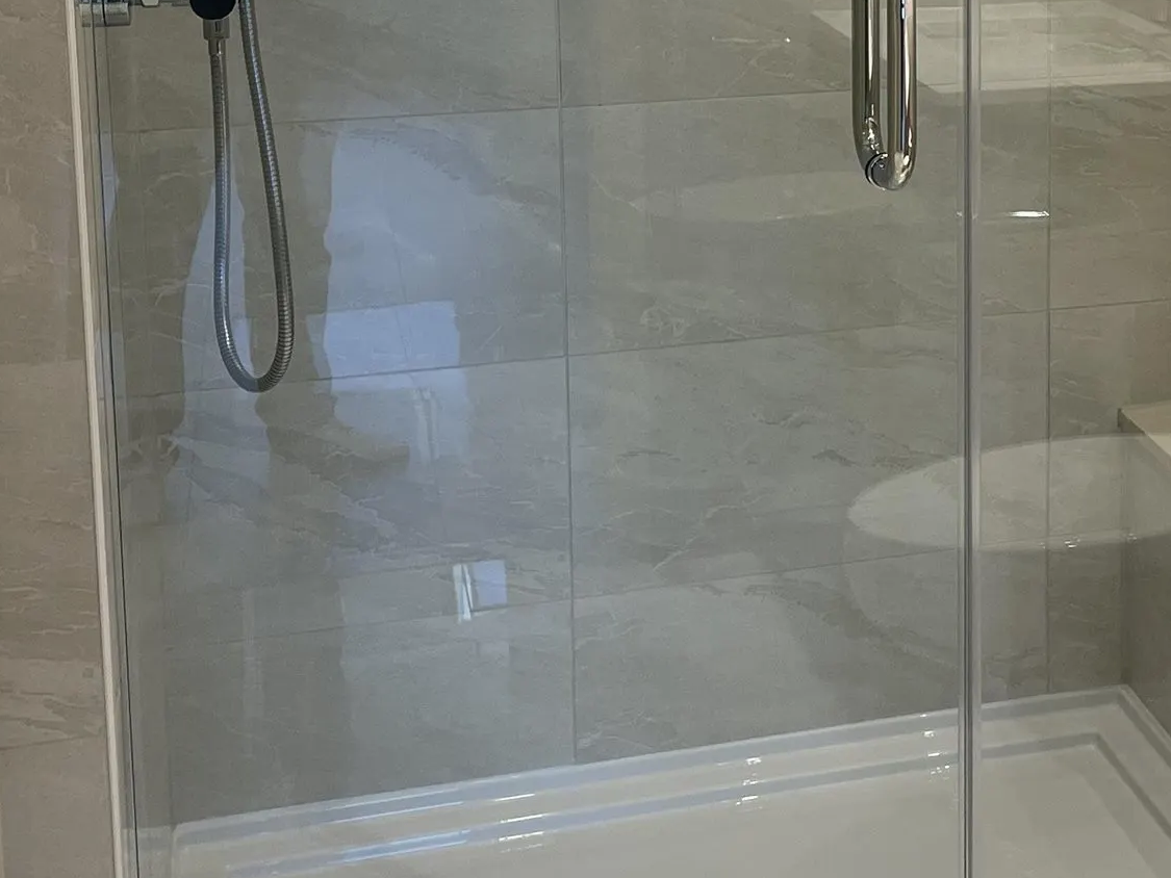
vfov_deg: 20.2
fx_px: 2402
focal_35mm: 71
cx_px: 1070
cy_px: 36
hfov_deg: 26.4
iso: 50
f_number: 1.6
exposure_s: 1/120
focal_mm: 4.2
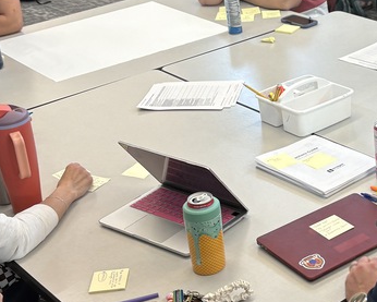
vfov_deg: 20.4
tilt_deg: -21.6
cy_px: 108
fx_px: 837
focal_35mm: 75
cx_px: 349
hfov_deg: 24.6
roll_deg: +3.0
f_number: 1.6
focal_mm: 5.96
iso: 64
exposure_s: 1/60
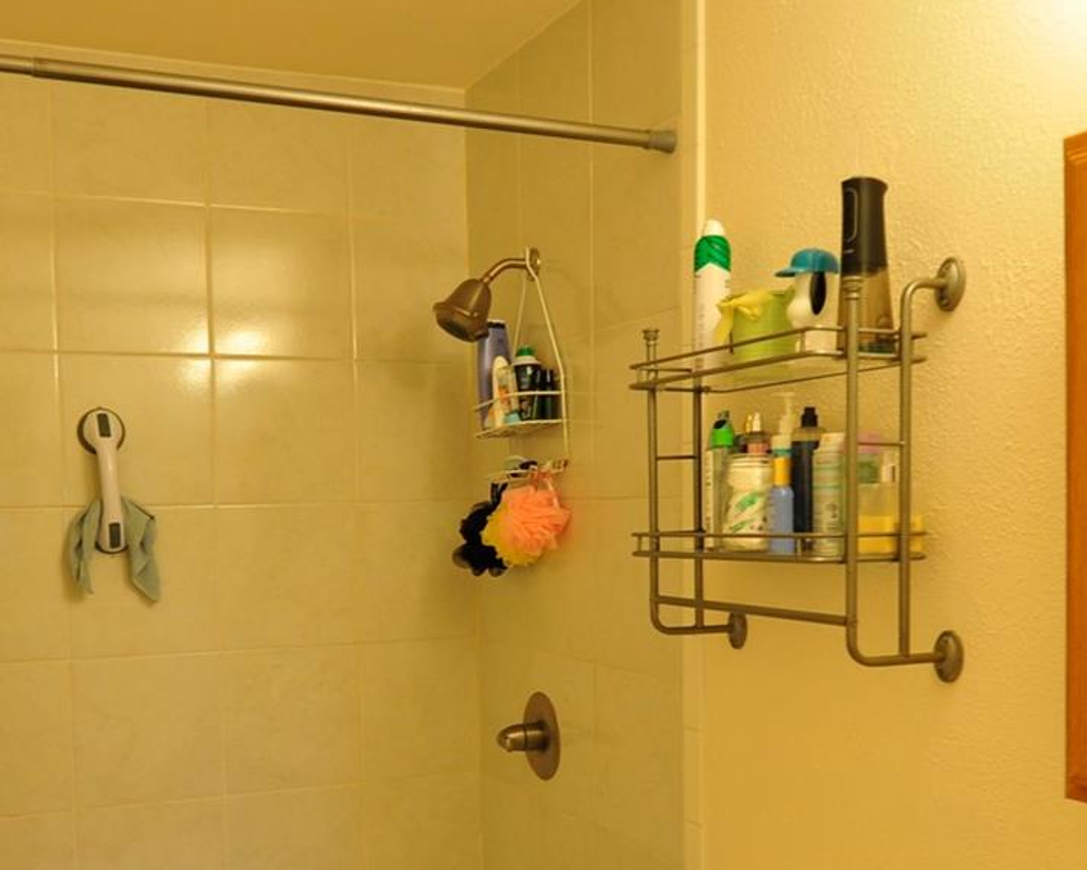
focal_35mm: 38
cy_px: 581
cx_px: 464
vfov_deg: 38.7
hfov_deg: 47.8
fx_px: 1222
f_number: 4
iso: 200
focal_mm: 12
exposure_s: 1/20
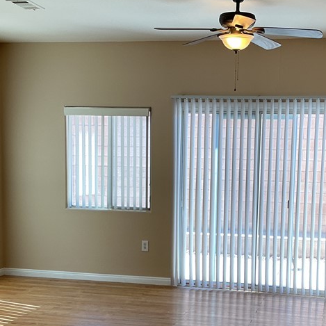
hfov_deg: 30.4
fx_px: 597
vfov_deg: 30.3
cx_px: 211
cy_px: 225
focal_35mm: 56
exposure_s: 1/60
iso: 64
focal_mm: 3
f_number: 1.8
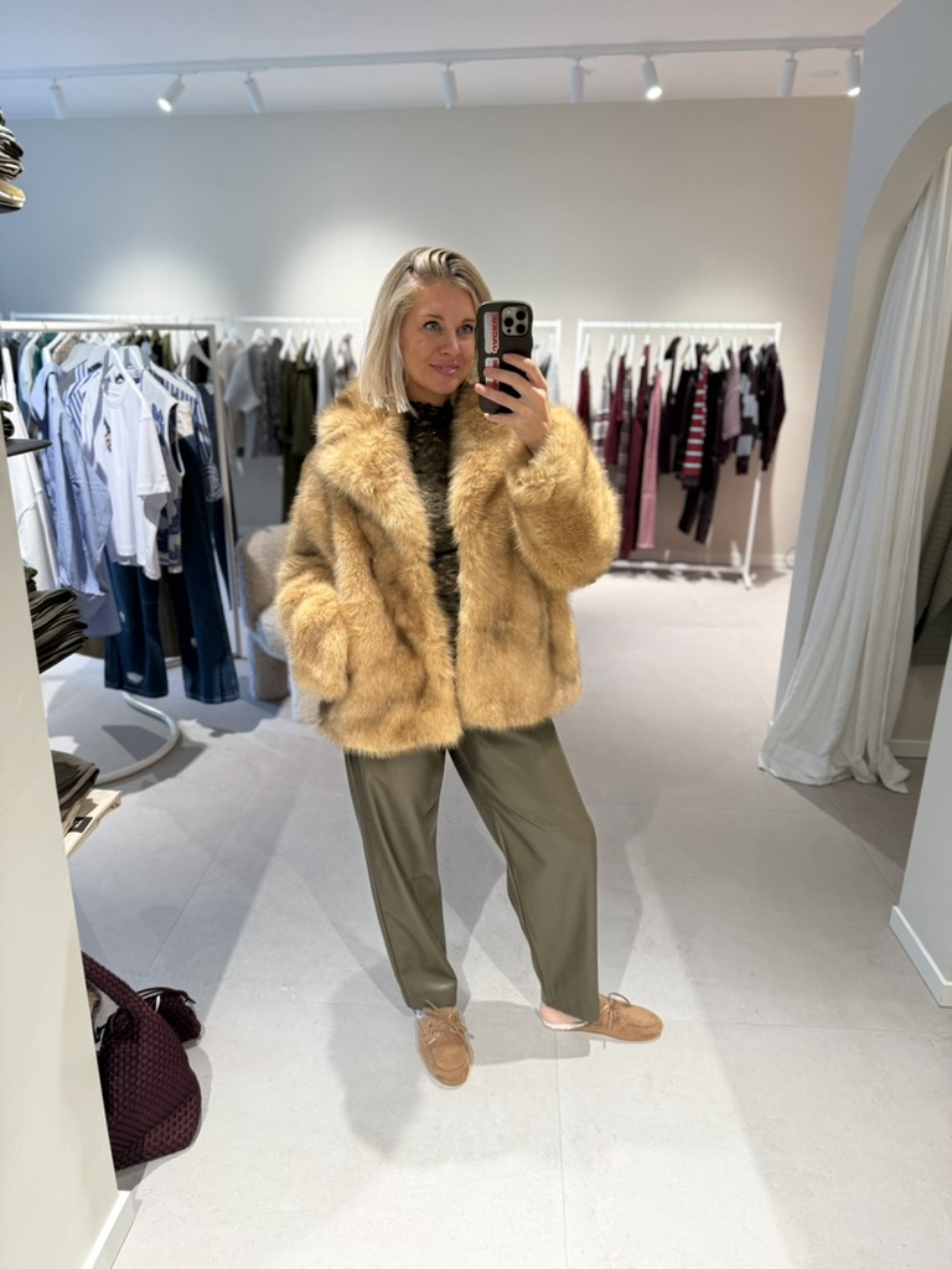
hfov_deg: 56.8
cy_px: 634
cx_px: 476
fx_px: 880
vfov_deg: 71.6
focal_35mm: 24
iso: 80
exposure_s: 1/100
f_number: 1.78
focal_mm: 6.76
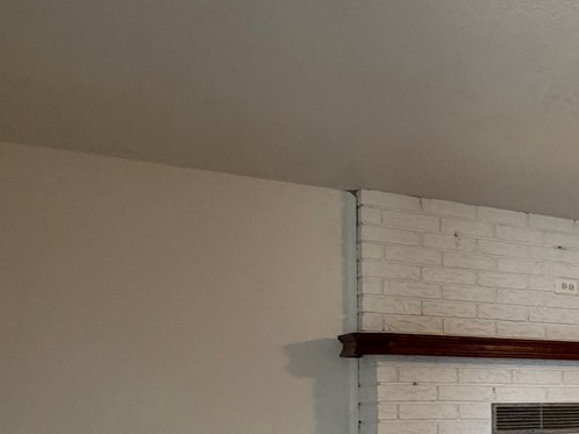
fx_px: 903
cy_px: 396
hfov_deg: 27.2
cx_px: 825
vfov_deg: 26.1
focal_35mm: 54
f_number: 2.2
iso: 250
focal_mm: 2.22
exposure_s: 1/60
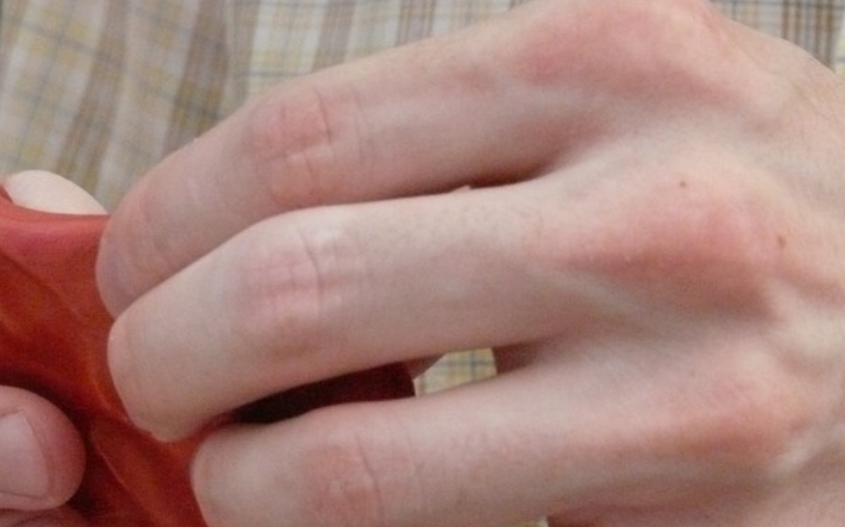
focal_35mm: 311
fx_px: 7159
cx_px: 260
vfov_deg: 4.2
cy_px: 225
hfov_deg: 6.8
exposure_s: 1/1300
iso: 800
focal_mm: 36.7
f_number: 5
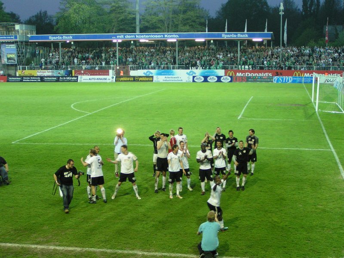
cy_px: 129
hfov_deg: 33.8
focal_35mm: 57
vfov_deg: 25.7
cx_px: 172
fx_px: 566
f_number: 3.2
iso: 200
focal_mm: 8.7
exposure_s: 1/30
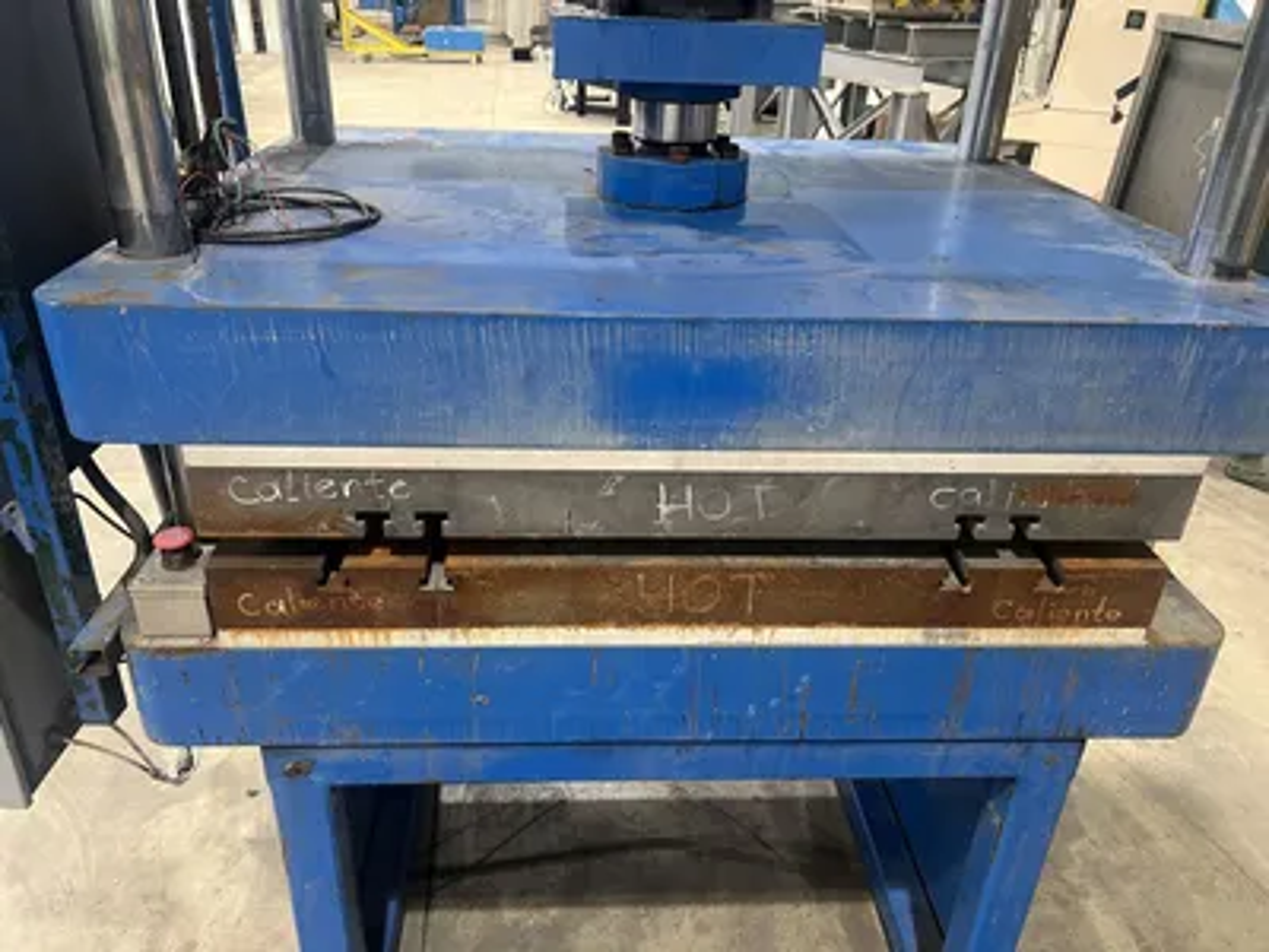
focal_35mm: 26
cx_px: 634
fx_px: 953
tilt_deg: -27.8
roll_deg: -2.2
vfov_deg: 53.1
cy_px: 476
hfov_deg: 67.3
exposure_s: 1/60
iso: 160
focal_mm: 5.7
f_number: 1.5
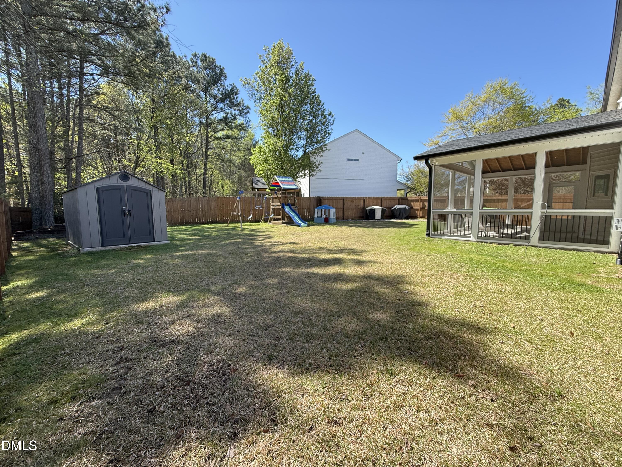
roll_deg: +0.2
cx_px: 311
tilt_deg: -5.2
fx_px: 252
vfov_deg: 85.7
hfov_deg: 102.1
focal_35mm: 14
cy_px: 234
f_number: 2.2
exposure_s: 1/271
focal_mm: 2.22
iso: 64
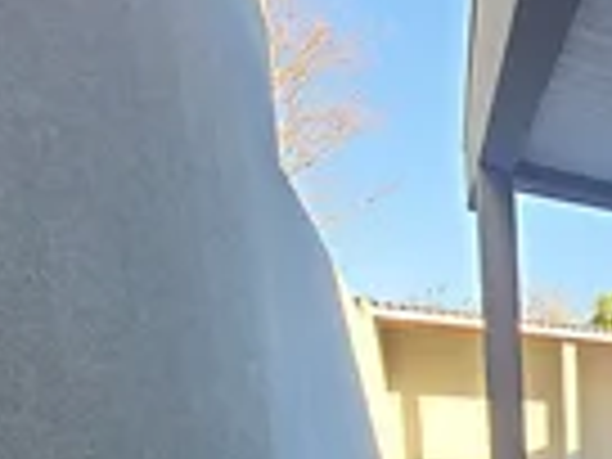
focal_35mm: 37
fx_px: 654
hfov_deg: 32.8
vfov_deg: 30.7
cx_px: 842
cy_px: 592
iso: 80
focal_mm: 1.74
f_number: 2.2
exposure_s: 1/120
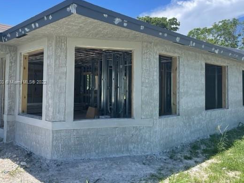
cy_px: 83
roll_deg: -0.3
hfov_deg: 56.8
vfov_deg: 44.1
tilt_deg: +2.9
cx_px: 131
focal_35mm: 32
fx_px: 226
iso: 32
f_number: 1.6
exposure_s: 1/2053
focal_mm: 4.2
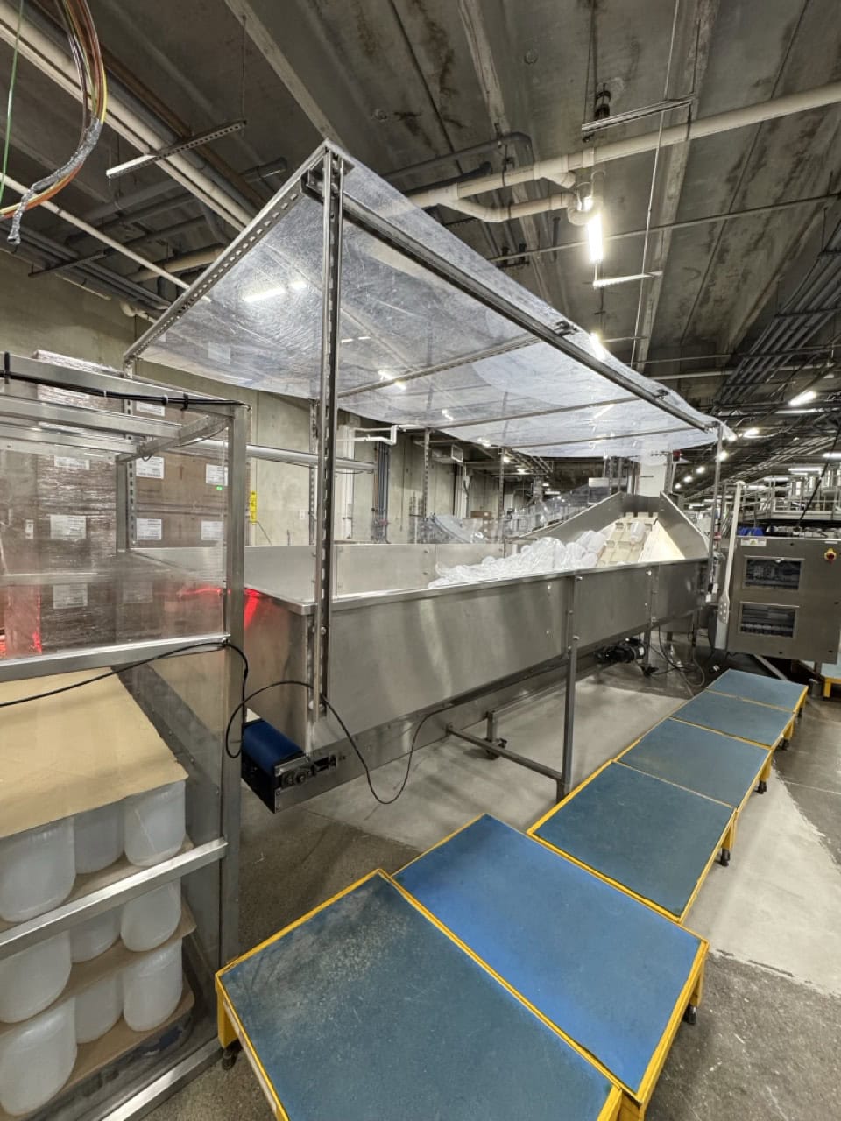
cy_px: 560
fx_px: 454
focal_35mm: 14
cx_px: 420
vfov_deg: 102.1
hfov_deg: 85.7
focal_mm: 2.2
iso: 320
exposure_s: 1/85
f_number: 2.2
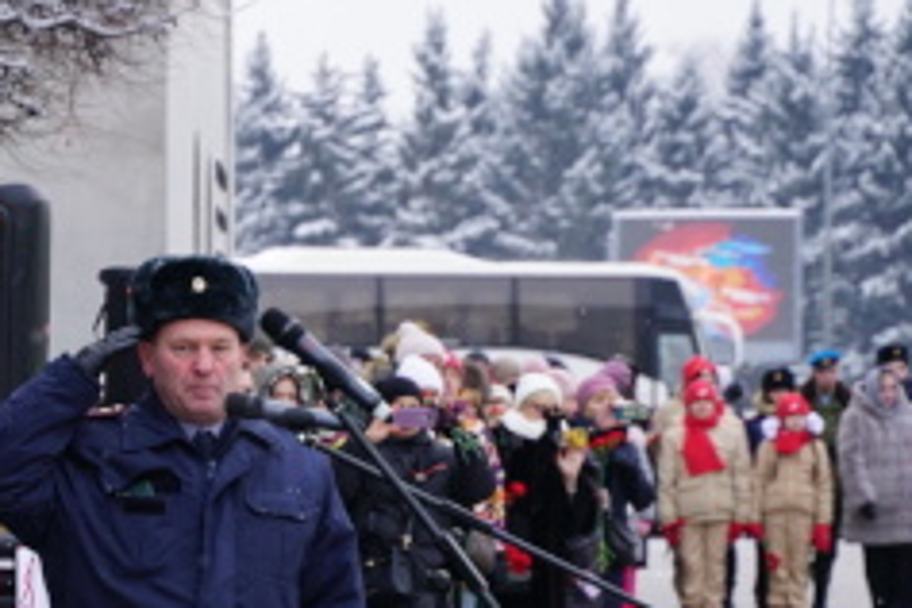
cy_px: 535
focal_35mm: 190
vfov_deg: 7.2
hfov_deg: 10.7
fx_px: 4813
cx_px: -100
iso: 500
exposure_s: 1/320
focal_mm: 75
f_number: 4
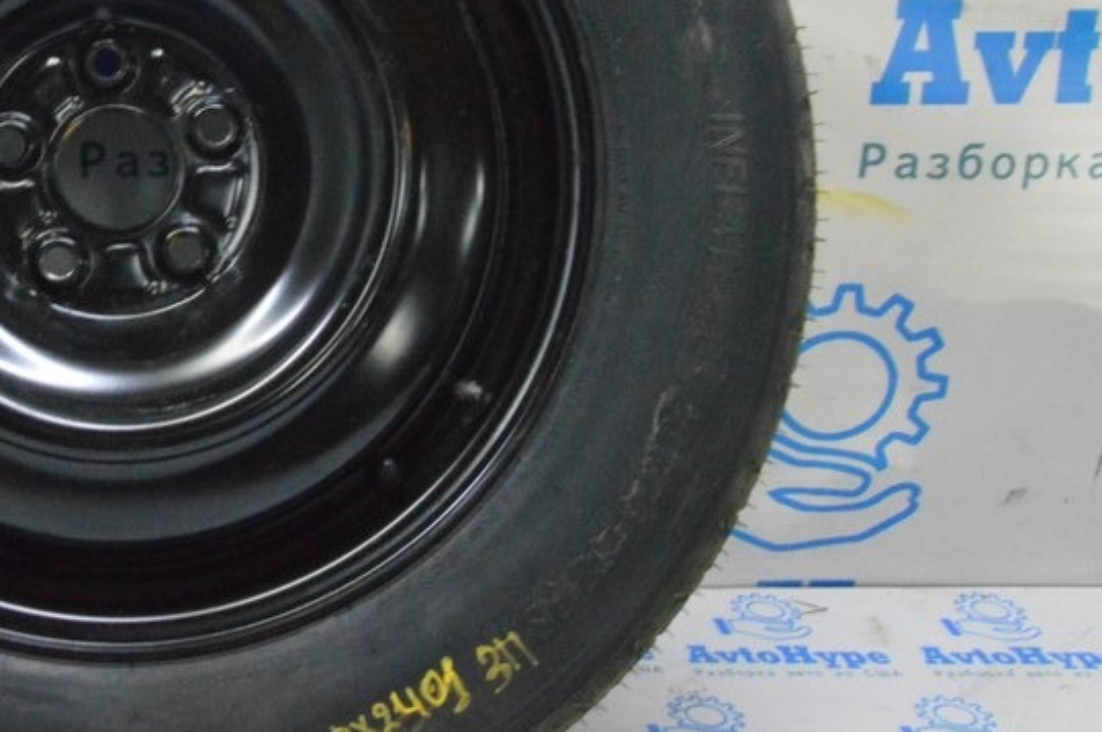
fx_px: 1743
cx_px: 65
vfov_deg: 23.5
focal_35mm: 57
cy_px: 175
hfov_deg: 32.9
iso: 6400
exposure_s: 1/20
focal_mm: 20
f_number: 20
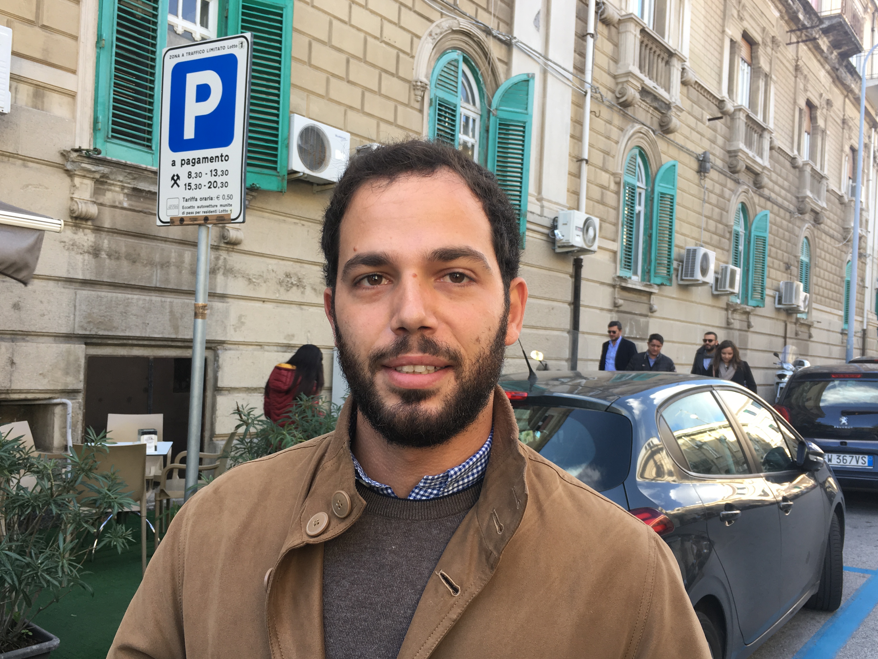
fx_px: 812
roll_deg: -3.3
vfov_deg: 44.2
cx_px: 449
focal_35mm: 32
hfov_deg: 56.8
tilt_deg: +1.1
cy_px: 342
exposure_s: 1/100
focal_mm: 4.15
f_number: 2.2
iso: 25
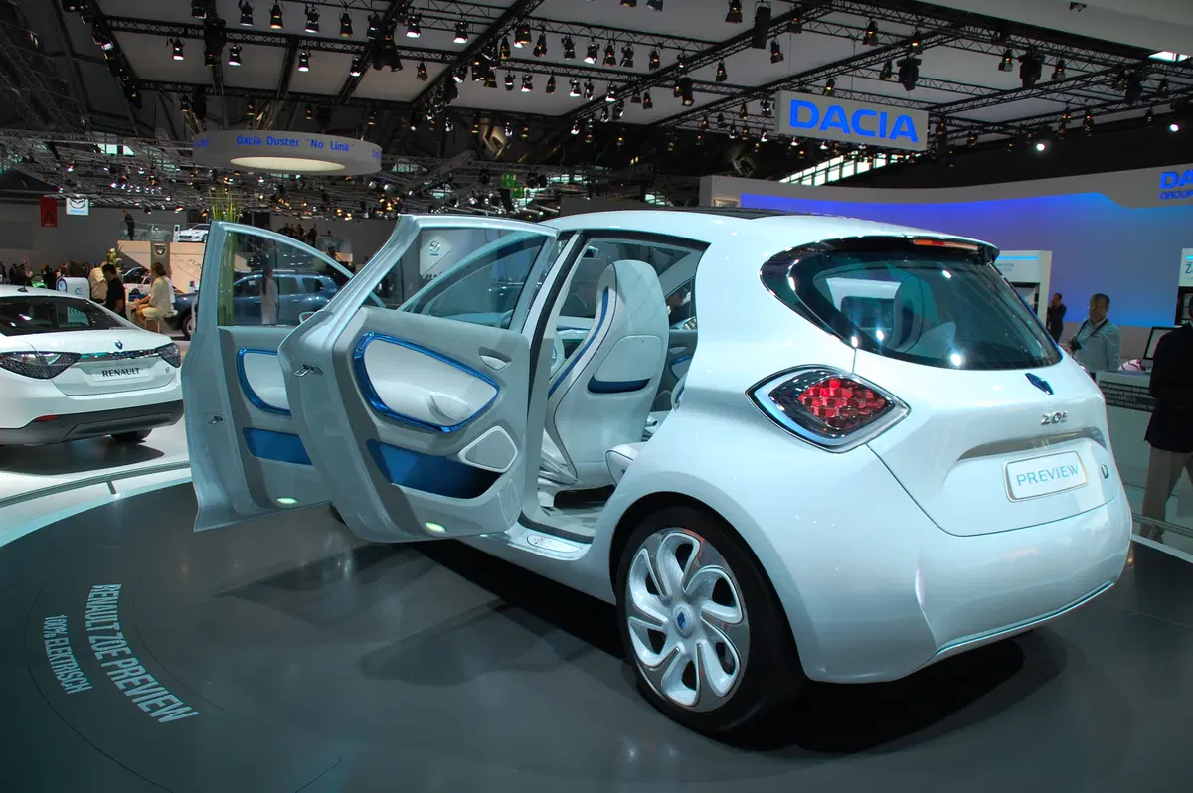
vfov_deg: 47.9
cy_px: 396
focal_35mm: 27
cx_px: 596
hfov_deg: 67.4
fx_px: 894
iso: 220
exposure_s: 1/125
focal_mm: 18
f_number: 5.6
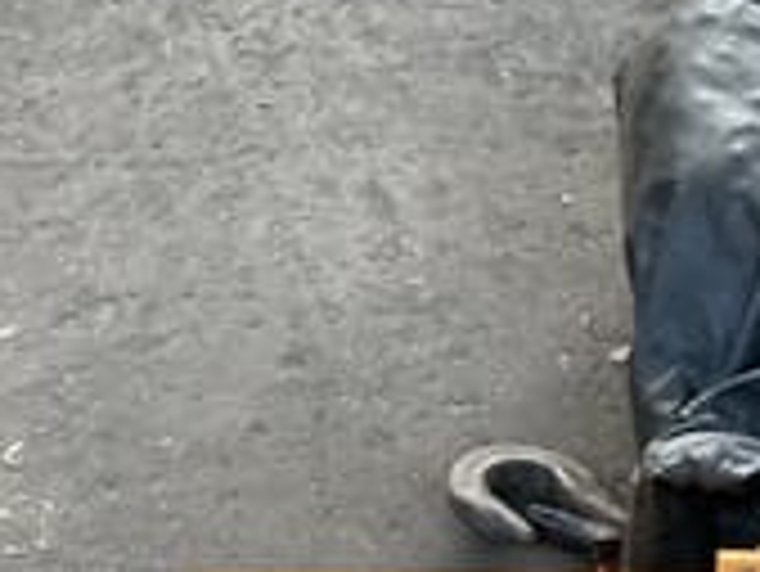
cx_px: 751
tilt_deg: -58.0
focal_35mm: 83
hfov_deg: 22.7
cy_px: 705
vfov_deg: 16.9
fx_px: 1824
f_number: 1.8
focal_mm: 3.99
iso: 320
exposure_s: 1/40
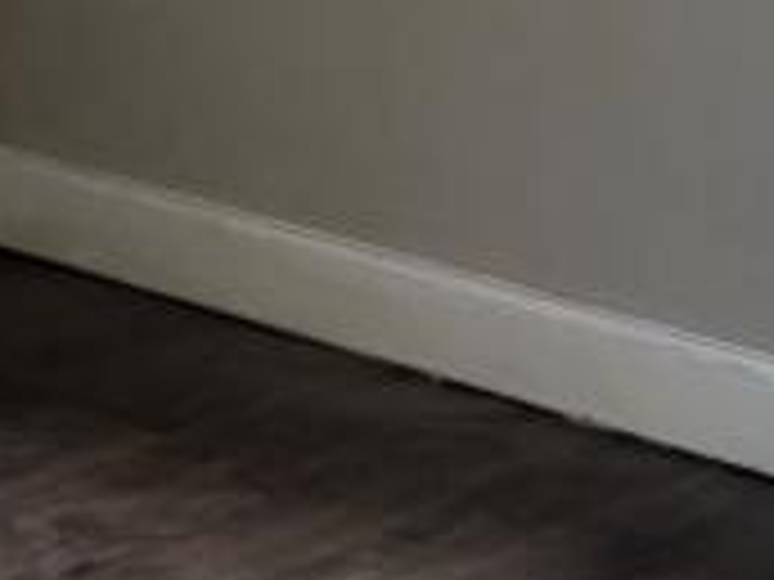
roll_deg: -0.2
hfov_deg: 11.7
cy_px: -895
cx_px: 58
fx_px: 3734
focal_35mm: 167
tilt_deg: +0.9
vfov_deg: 8.1
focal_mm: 6.76
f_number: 1.78
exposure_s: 1/121
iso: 125
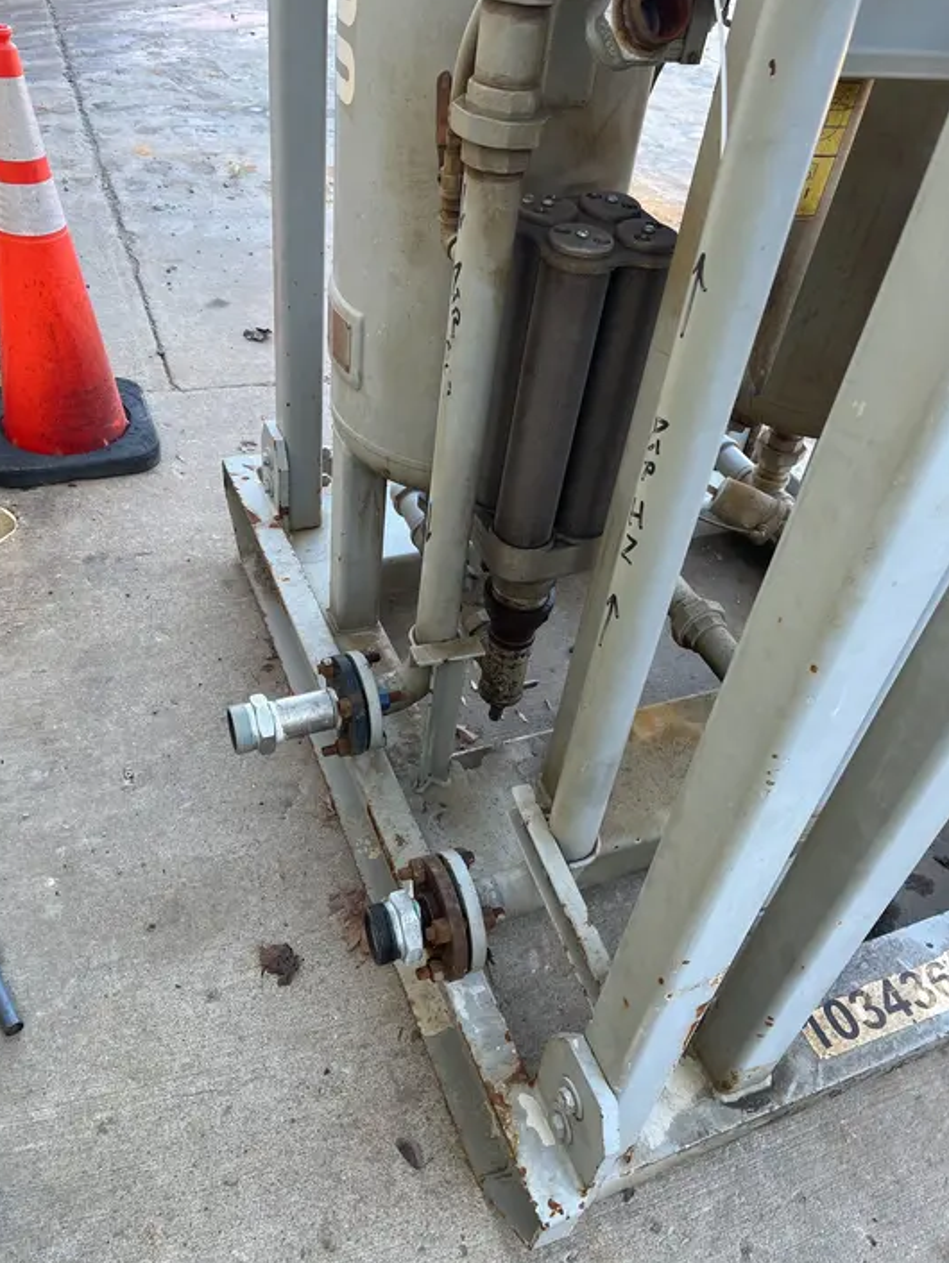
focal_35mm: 27
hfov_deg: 51.4
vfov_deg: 65.3
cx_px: 467
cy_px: 613
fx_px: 986
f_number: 1.6
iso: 32
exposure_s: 1/122
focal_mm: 5.1
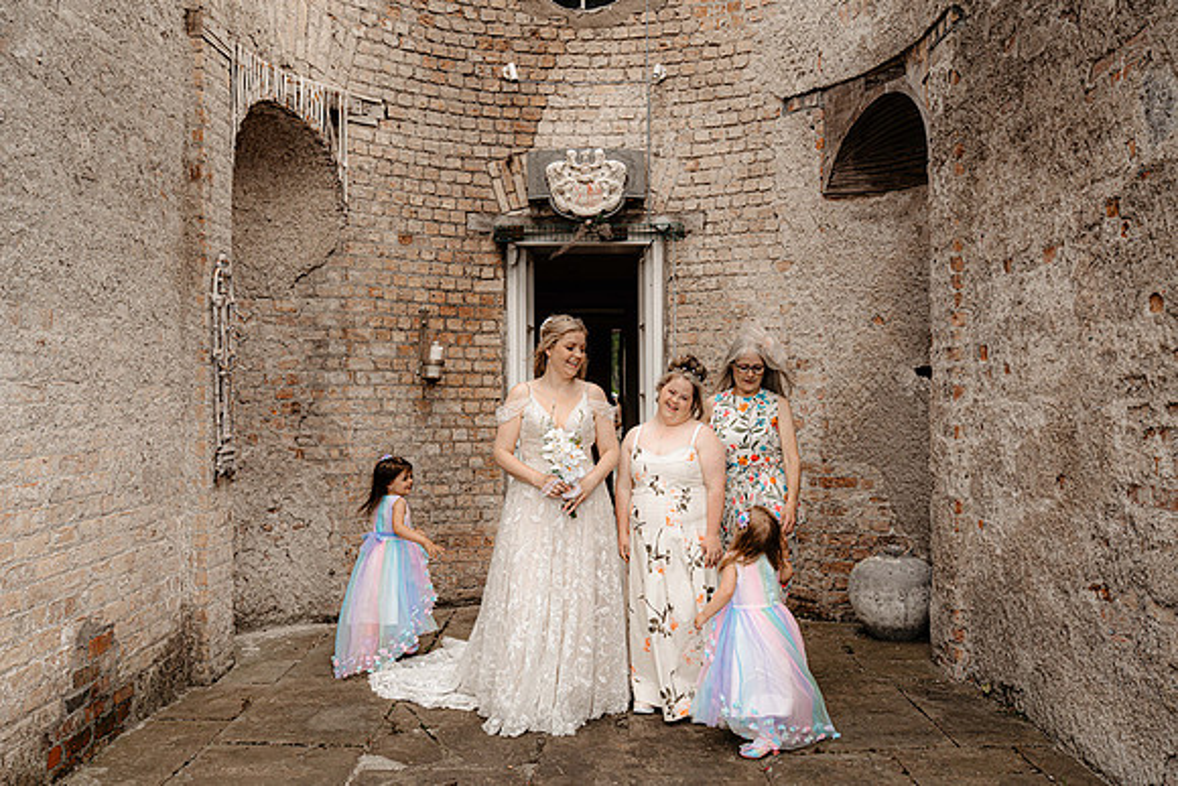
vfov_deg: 37.4
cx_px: 584
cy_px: 393
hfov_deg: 53.8
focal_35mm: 35
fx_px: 1161
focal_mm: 35
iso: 200
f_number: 5
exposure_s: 1/320
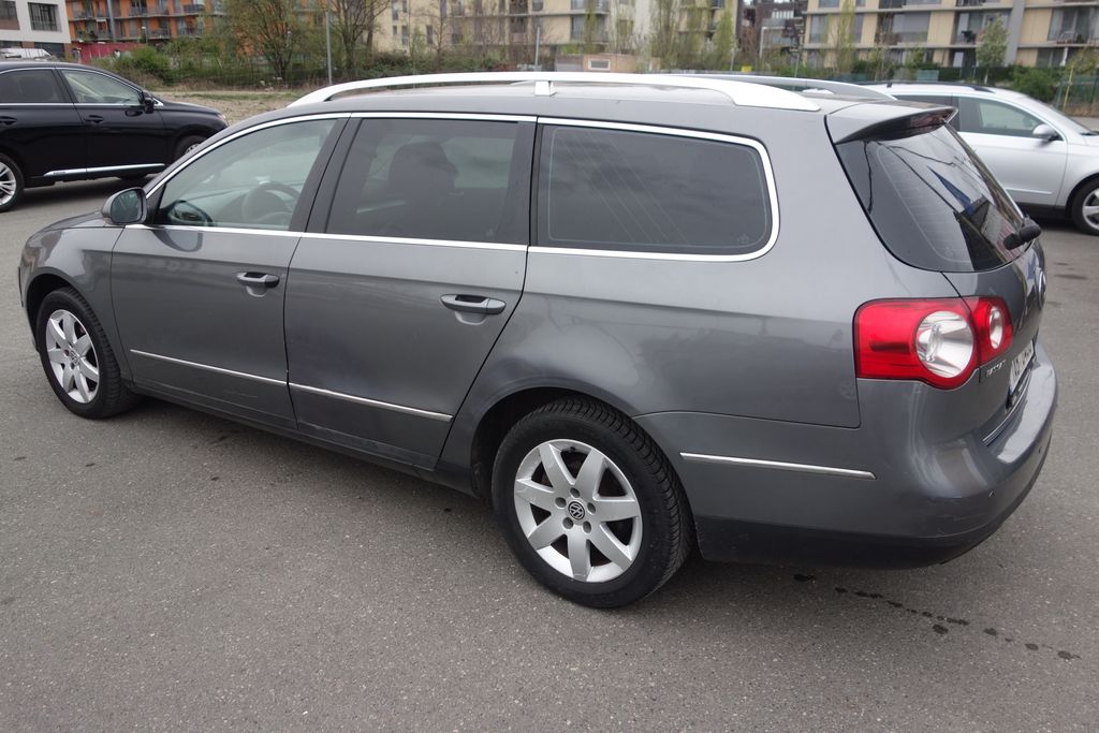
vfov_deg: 46.4
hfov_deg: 65.5
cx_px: 550
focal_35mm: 28
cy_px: 366
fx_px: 855
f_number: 2.5
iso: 125
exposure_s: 1/400
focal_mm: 10.4
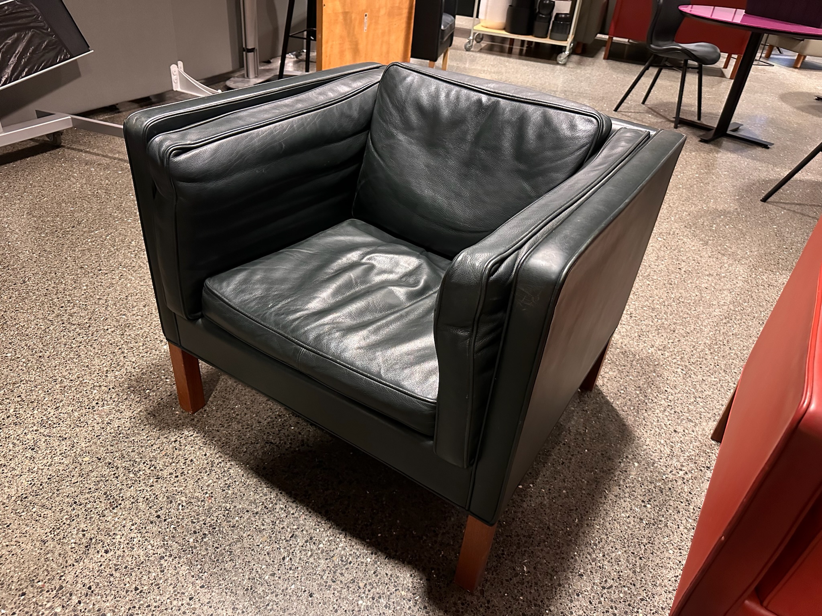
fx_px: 570
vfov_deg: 56.8
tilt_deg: -34.1
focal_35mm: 24
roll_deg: -5.3
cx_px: 411
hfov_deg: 71.6
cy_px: 308
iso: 800
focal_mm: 6.86
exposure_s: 1/33
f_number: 1.78
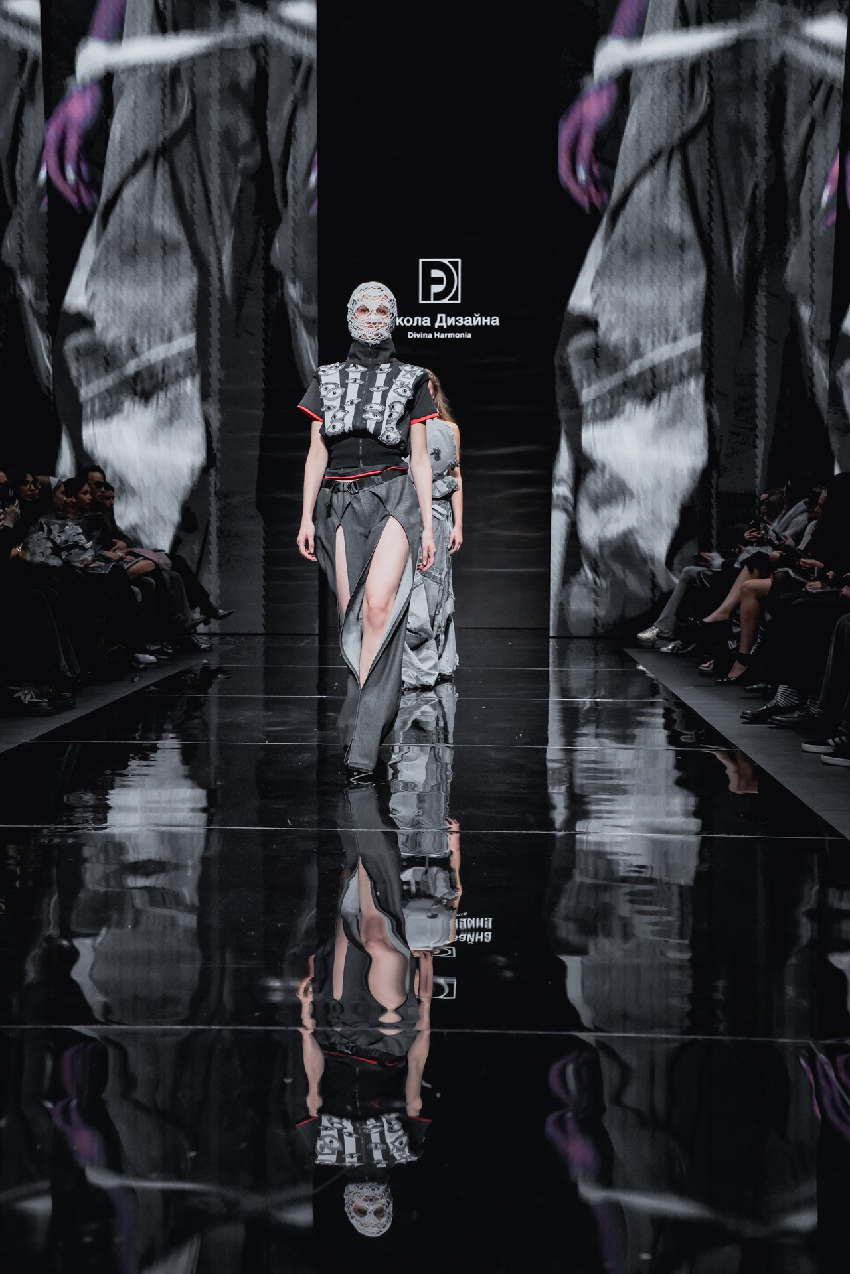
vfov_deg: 42.7
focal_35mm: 46
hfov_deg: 29.2
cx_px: 425
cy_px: 637
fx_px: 1629
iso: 2000
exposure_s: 1/250
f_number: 4.5
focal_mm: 46
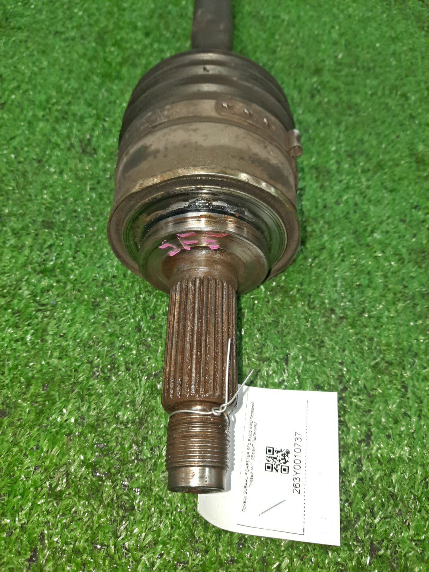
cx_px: 214
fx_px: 413
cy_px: 286
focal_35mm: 25
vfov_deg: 69.4
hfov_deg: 54.9
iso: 241
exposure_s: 1/50
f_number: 2
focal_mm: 4.6
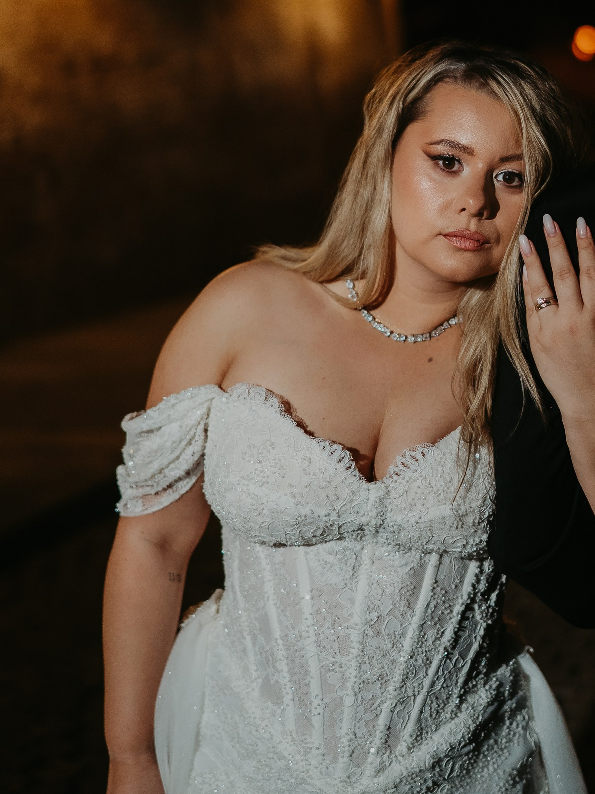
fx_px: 1467
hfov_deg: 22.7
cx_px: 442
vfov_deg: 29.8
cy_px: 200
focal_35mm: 64
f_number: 1.4
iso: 1000
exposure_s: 1/1000
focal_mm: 35
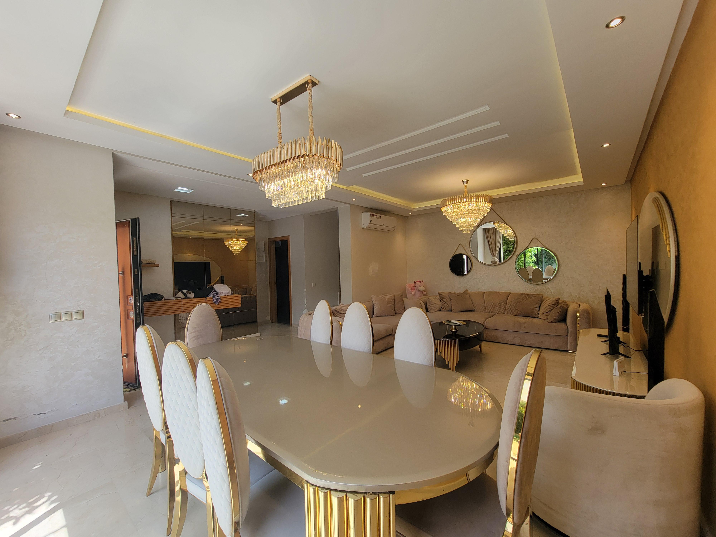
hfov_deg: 106.2
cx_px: 358
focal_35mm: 13
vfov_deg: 89.9
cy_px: 268
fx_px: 269
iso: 50
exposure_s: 1/214
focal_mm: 2.2
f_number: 2.2
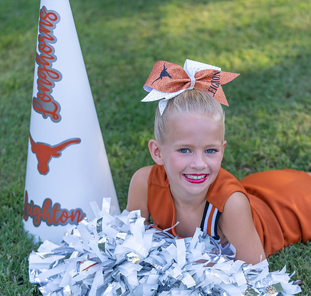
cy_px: 162
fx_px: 943
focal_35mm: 95
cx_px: 173
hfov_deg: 18.7
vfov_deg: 17.8
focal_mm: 70
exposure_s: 1/320
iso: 200
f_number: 2.8
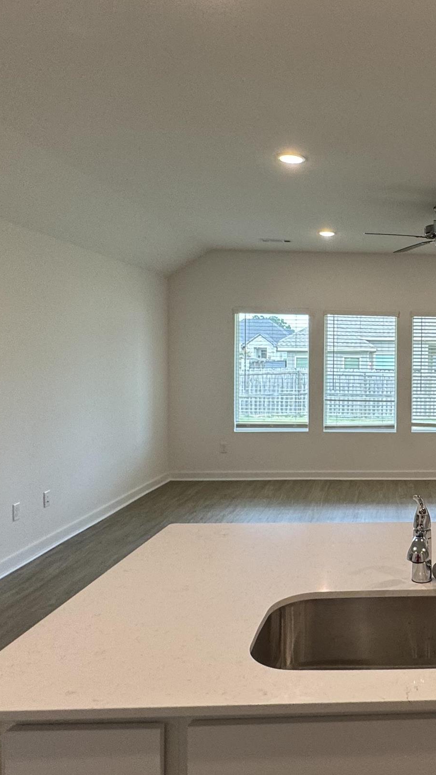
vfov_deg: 66.0
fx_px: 596
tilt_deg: -4.1
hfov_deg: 36.3
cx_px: 432
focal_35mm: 29
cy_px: 374
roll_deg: -0.2
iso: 125
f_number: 2.2
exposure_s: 1/120
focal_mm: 2.22
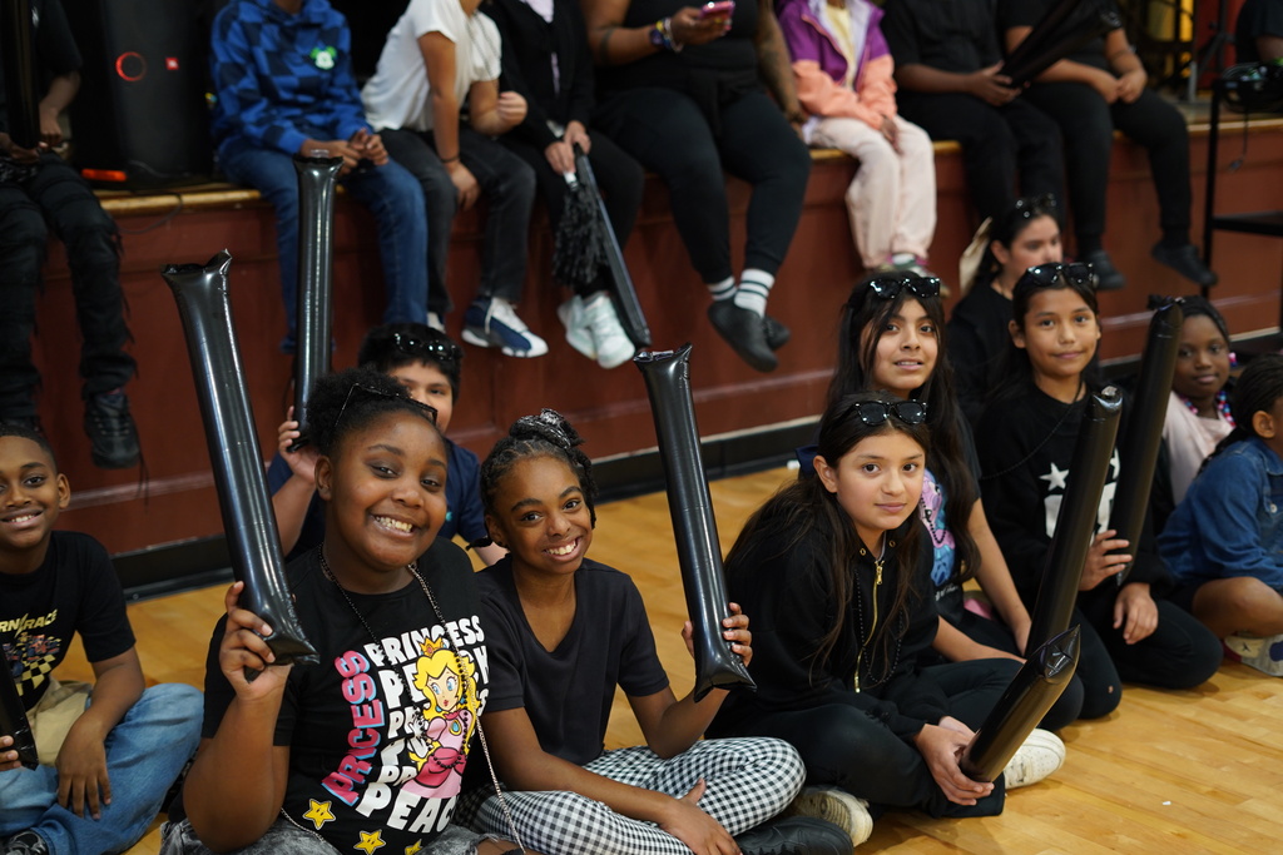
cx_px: 642
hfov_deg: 39.6
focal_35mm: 50
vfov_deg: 27.0
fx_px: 1782
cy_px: 428
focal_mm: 50
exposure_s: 1/100
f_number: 2.5
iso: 1000
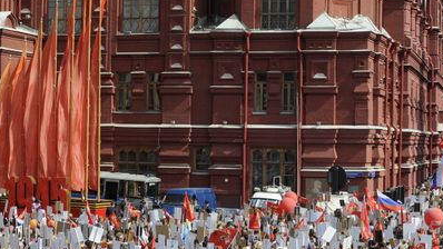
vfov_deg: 13.2
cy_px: 120
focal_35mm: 92
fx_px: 1081
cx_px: 331
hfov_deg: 22.9
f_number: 7.1
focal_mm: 50
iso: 200
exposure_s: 1/640
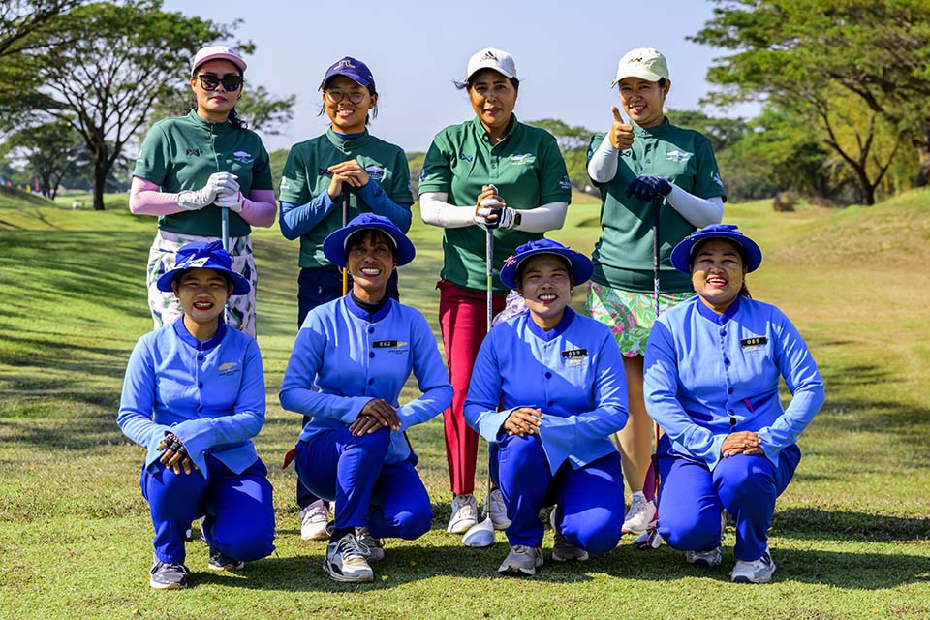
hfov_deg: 36.2
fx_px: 1421
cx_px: 465
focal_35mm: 55
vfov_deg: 24.6
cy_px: 310
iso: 800
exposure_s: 1/1600
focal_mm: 55
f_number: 5
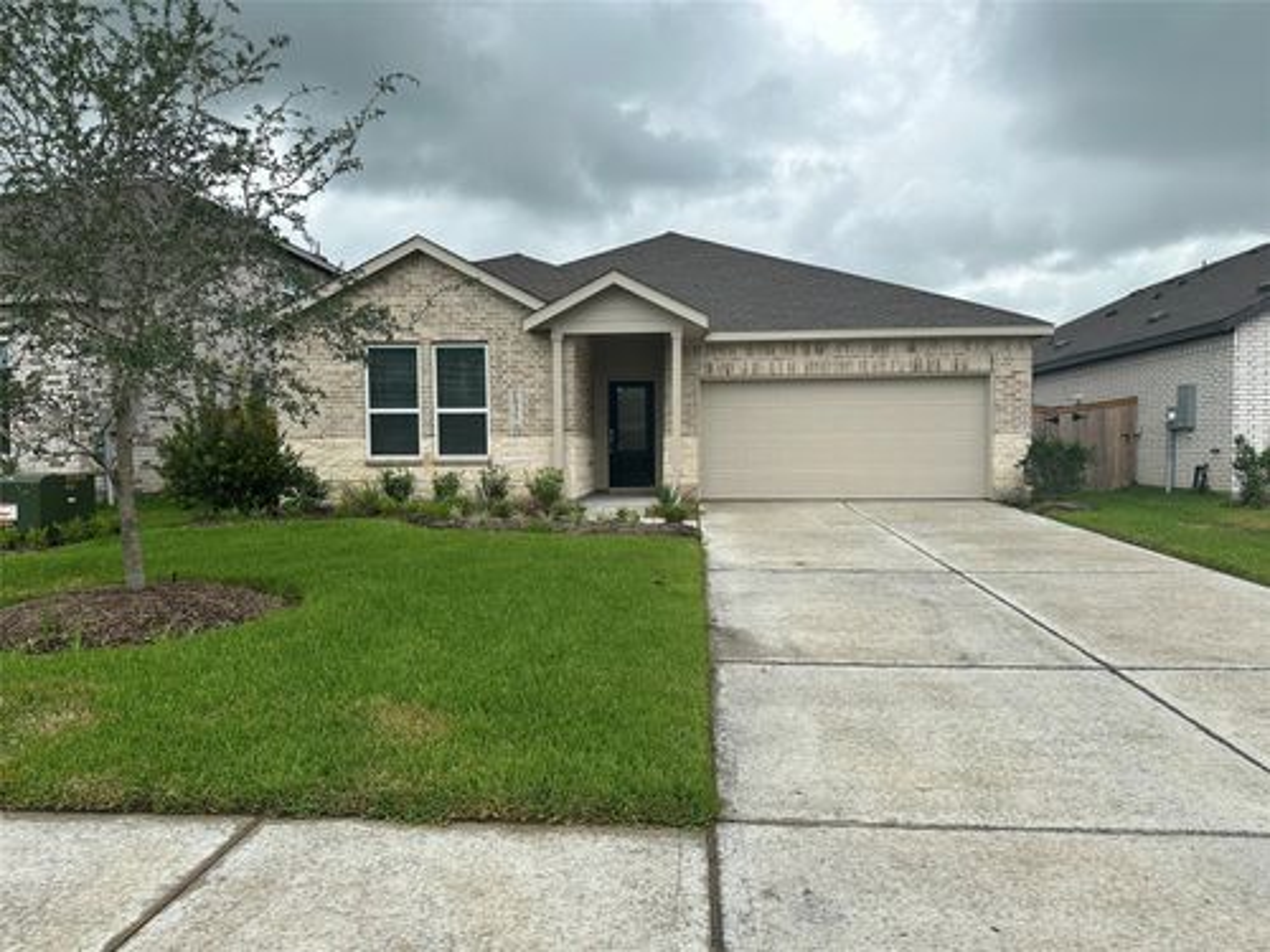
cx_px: 635
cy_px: 476
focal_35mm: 24
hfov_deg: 71.6
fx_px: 881
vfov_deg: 56.8
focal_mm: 6.86
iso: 80
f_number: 1.78
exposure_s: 1/1473
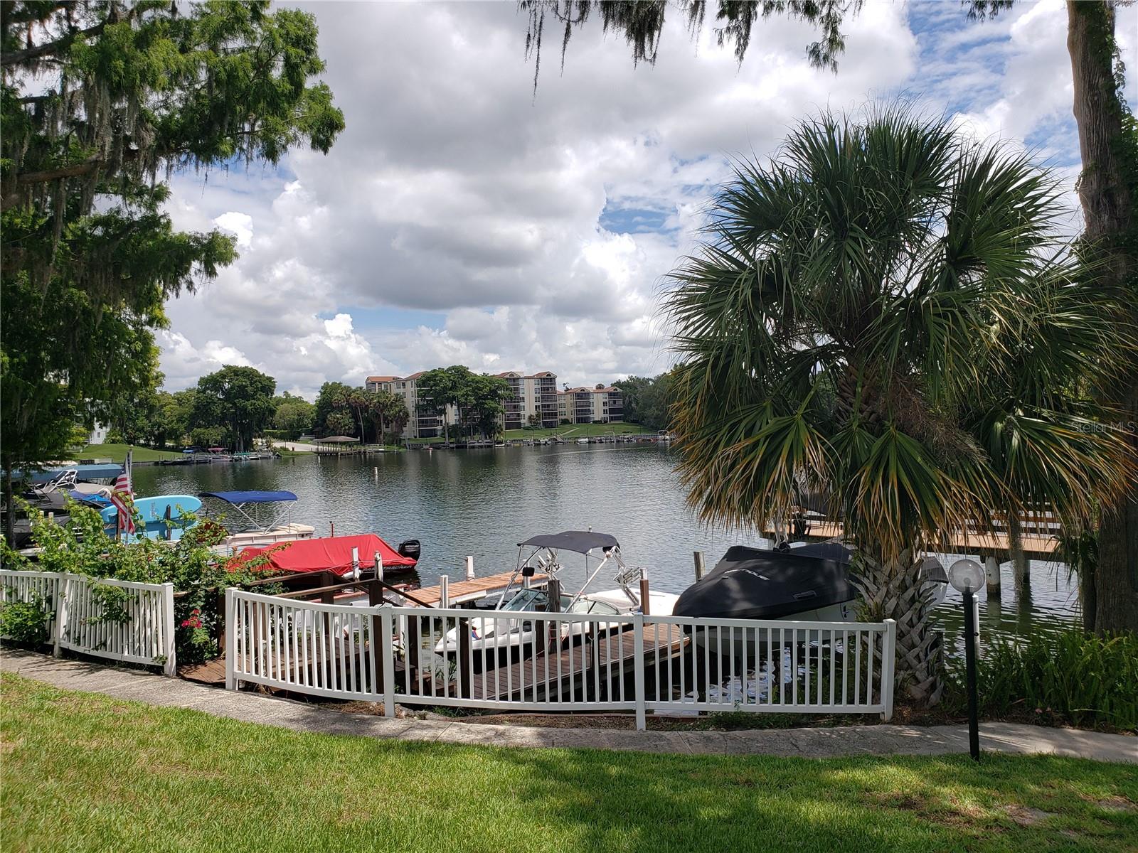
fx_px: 855
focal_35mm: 26
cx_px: 569
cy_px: 426
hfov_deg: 67.3
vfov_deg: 53.1
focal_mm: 4.3
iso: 50
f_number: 2.4
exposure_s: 1/1848
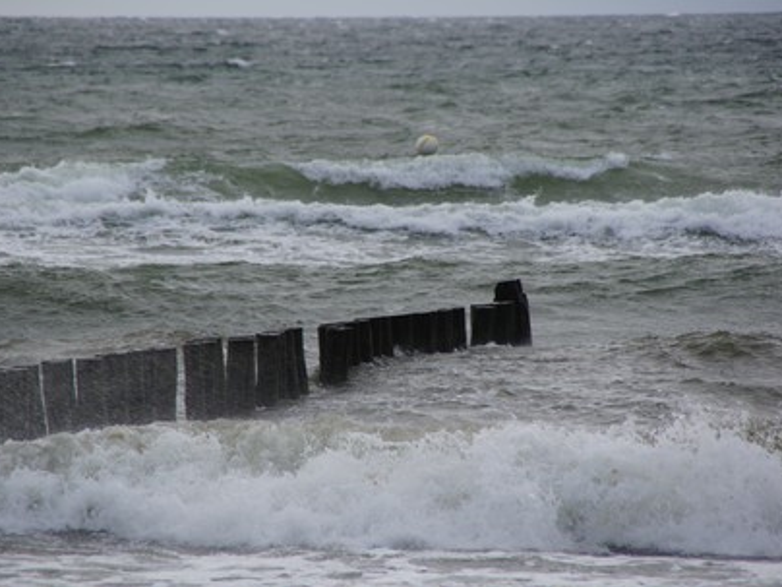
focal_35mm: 328
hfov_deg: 6.0
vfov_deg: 4.5
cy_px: 294
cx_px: 374
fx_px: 7410
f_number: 6.3
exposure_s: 1/320
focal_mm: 200
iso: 200
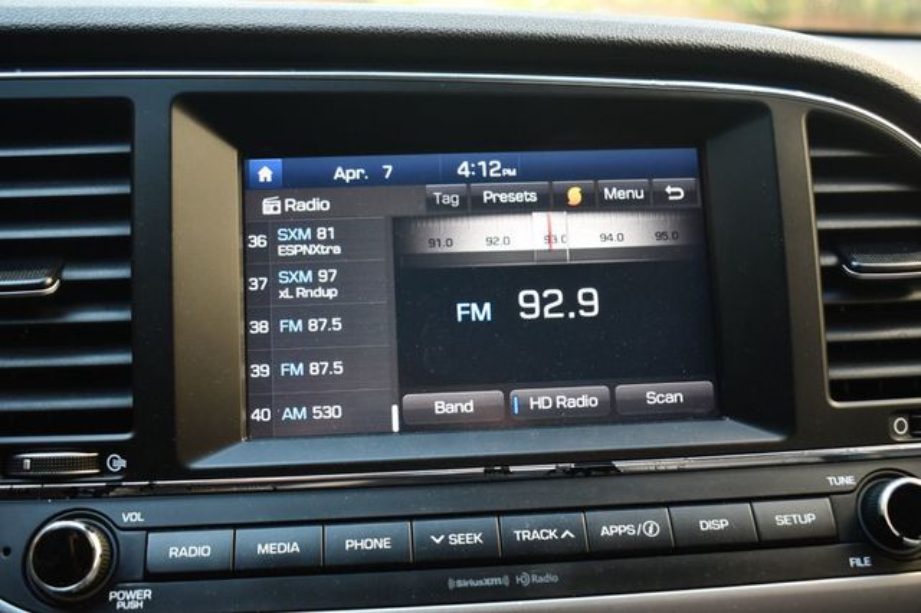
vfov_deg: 33.4
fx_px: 1023
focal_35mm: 40
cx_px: 460
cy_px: 306
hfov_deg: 48.5
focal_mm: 27
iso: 800
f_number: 4
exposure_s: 1/125
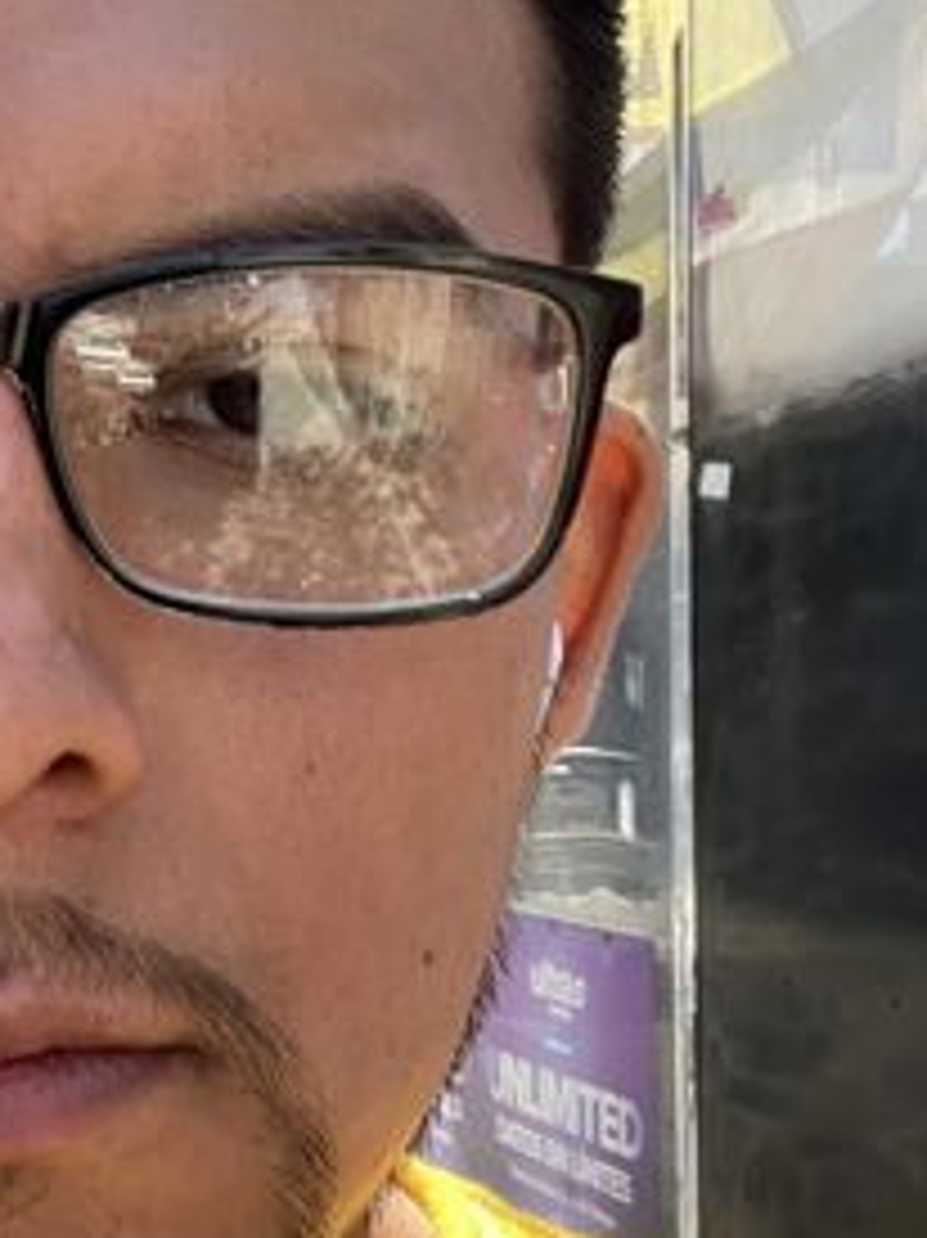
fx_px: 2287
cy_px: 578
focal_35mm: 64
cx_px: -4
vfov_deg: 30.3
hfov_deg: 22.0
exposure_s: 1/122
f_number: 2.2
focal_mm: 2.71
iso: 32
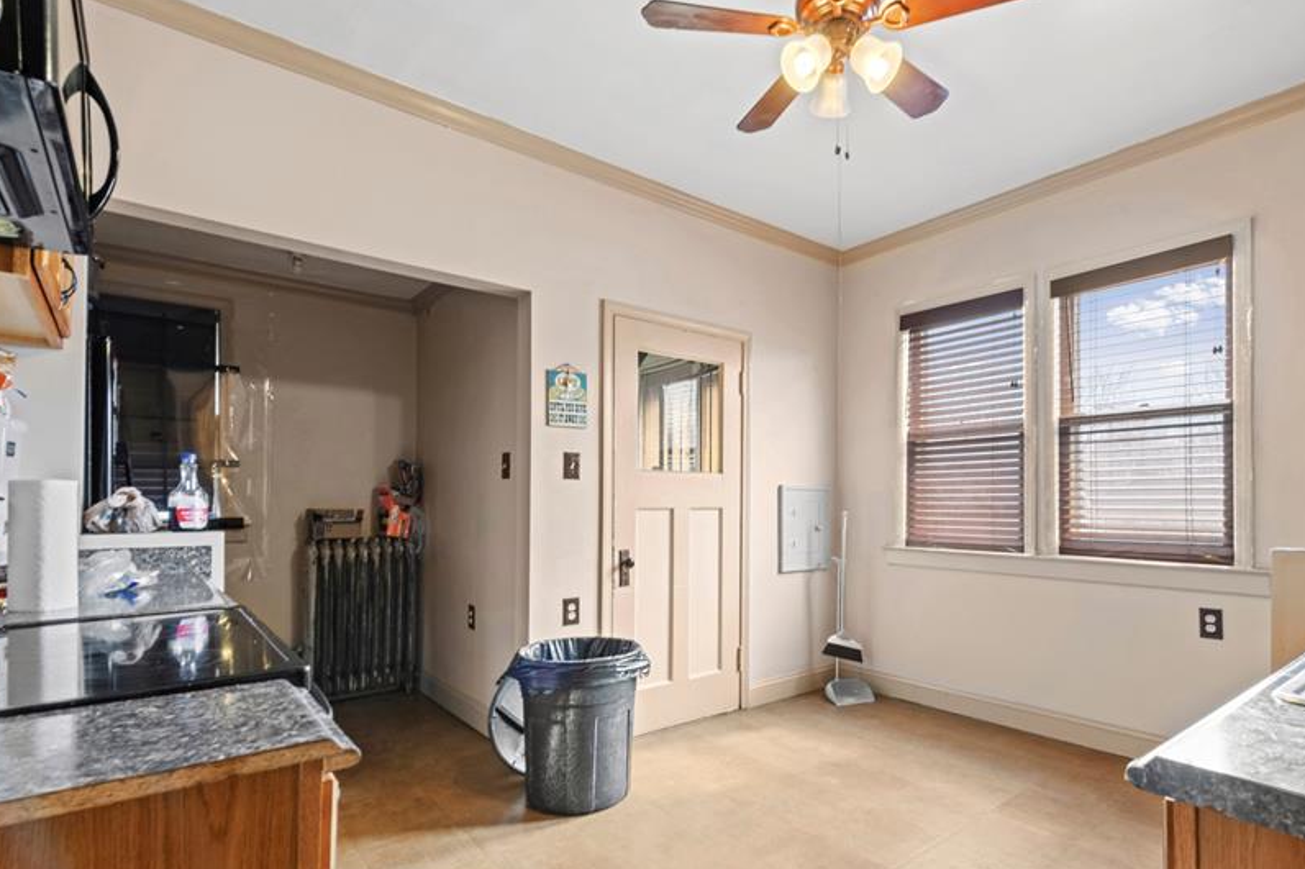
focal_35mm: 18
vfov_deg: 66.6
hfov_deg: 89.5
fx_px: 652
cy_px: 528
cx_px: 739
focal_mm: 14
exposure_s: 1/1.25
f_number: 10
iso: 400
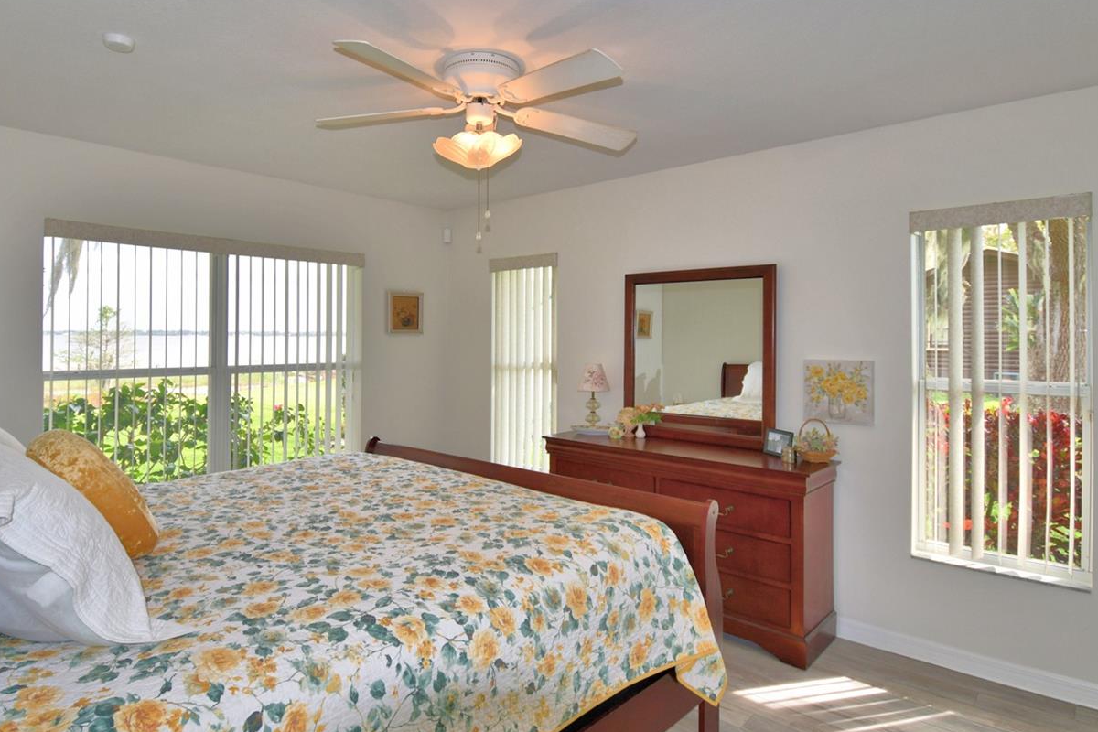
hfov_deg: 83.9
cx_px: 519
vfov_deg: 61.8
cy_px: 329
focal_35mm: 20
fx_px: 610
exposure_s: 1/125
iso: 100
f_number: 4.5
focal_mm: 10
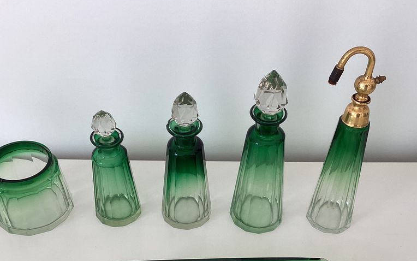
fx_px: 489
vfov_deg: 29.5
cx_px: 221
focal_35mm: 43
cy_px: 188
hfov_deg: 46.2
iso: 25
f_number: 2.4
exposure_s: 1/120
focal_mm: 3.3
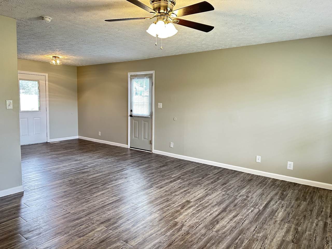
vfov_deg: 56.8
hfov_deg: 71.6
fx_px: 230
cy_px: 124
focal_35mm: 24
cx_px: 166
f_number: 1.78
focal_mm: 6.86
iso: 250
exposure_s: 1/60
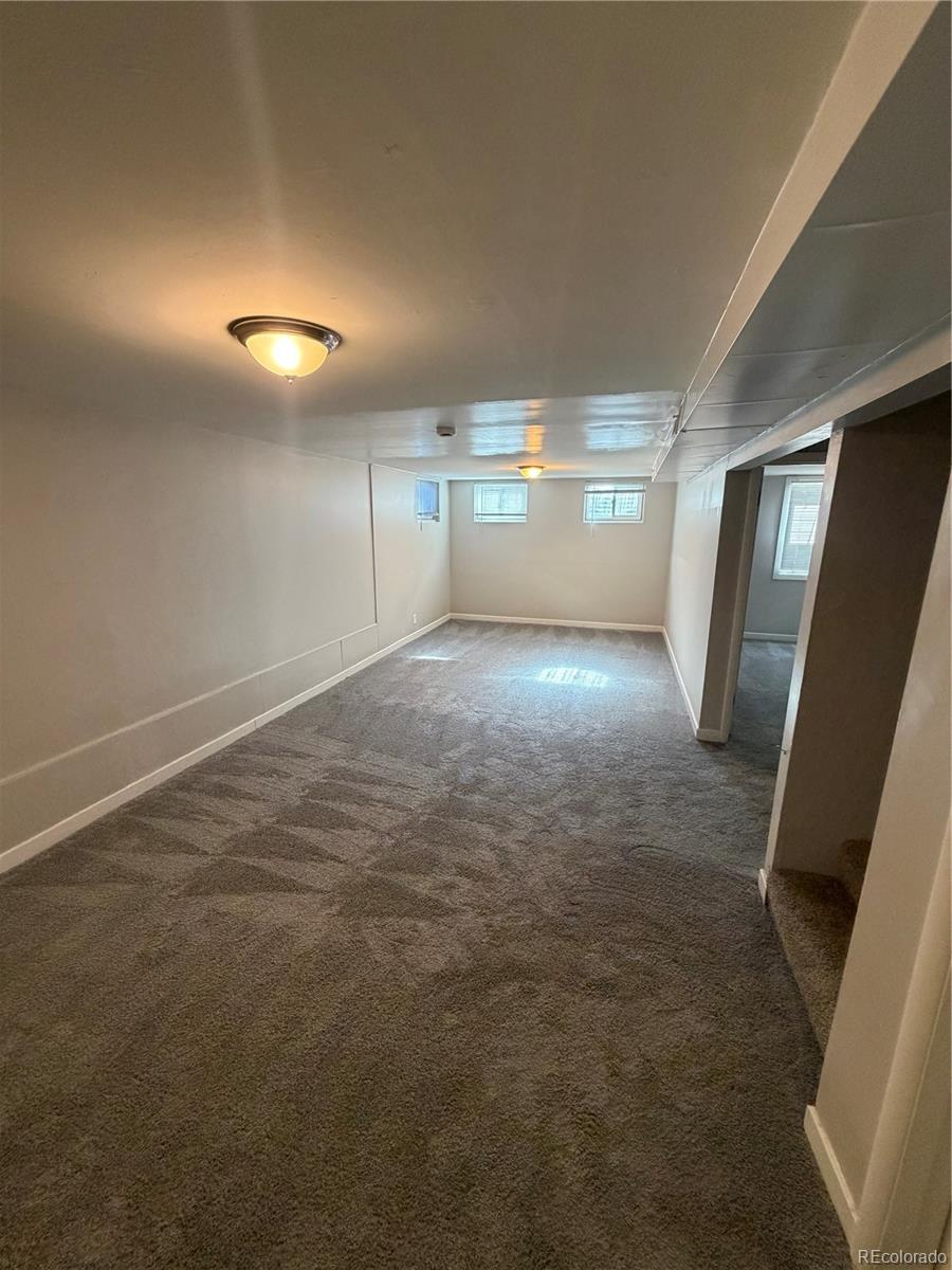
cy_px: 635
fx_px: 513
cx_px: 476
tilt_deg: -12.1
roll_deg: -1.0
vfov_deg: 102.1
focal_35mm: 14
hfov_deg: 85.7
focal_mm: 2.22
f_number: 2.2
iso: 400
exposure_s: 1/60
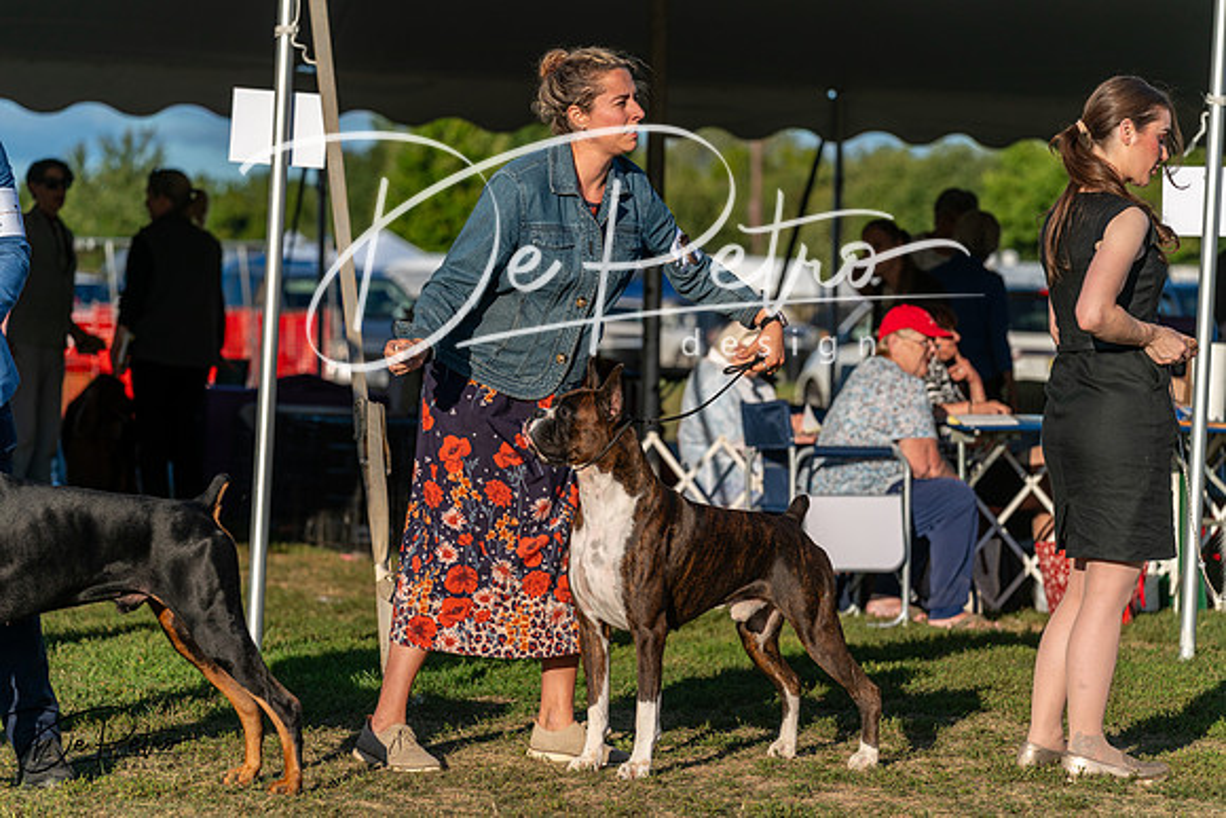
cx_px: 613
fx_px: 4598
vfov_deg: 10.2
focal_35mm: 135
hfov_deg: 15.2
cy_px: 409
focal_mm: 135
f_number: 4.5
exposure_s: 1/1250
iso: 125
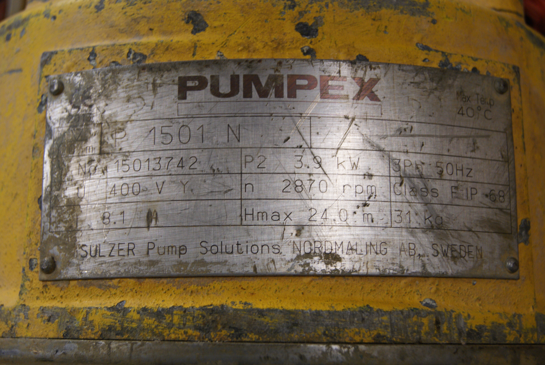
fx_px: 909
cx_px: 272
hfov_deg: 33.4
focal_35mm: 60
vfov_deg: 22.7
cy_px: 182
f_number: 5.6
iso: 400
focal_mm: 40
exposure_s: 1/15
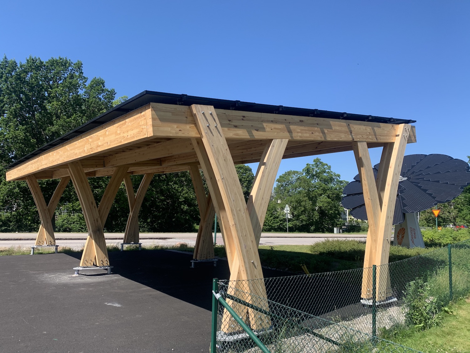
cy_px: 176
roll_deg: -2.7
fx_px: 353
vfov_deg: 53.1
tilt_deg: +6.2
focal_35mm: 26
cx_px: 235
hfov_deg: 67.3
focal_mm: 4.25
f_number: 1.8
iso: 25
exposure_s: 1/1406
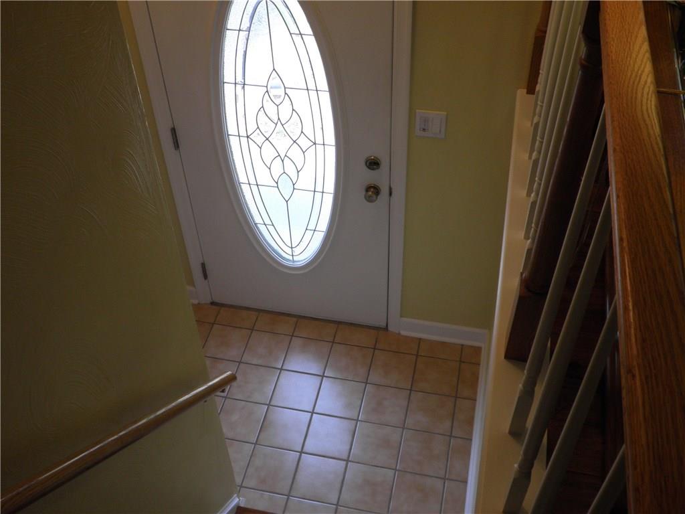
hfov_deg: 47.9
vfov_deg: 36.8
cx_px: 342
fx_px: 772
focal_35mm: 39
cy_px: 257
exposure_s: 1/60
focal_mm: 7
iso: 125
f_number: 4
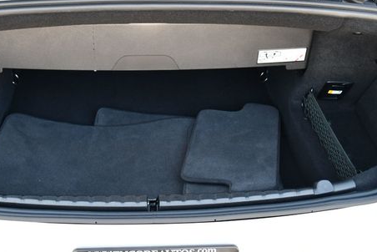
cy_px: 75
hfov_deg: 38.6
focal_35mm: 51
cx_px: 138
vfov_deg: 26.3
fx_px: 534
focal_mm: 18
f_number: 3.5
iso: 800
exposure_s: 1/250
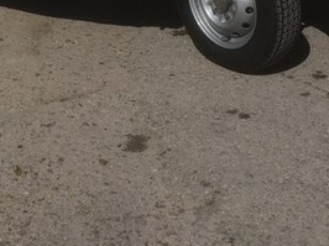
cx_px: 80
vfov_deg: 19.2
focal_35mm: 72
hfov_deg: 26.7
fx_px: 684
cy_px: -56
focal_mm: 4.15
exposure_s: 1/6849
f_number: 2.2
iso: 32
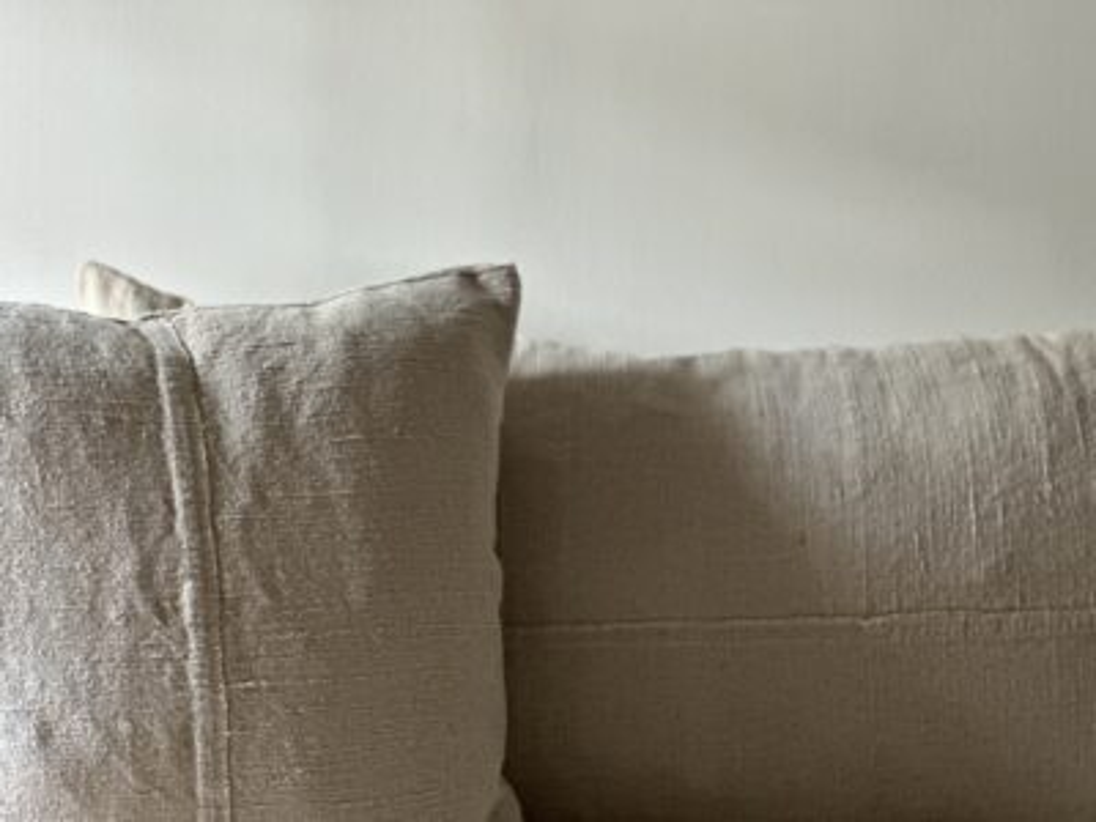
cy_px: 411
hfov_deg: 25.3
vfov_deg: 19.1
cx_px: 548
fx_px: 2438
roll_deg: -0.4
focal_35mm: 77
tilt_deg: -5.0
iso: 500
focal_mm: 9
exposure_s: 1/15
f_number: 2.8
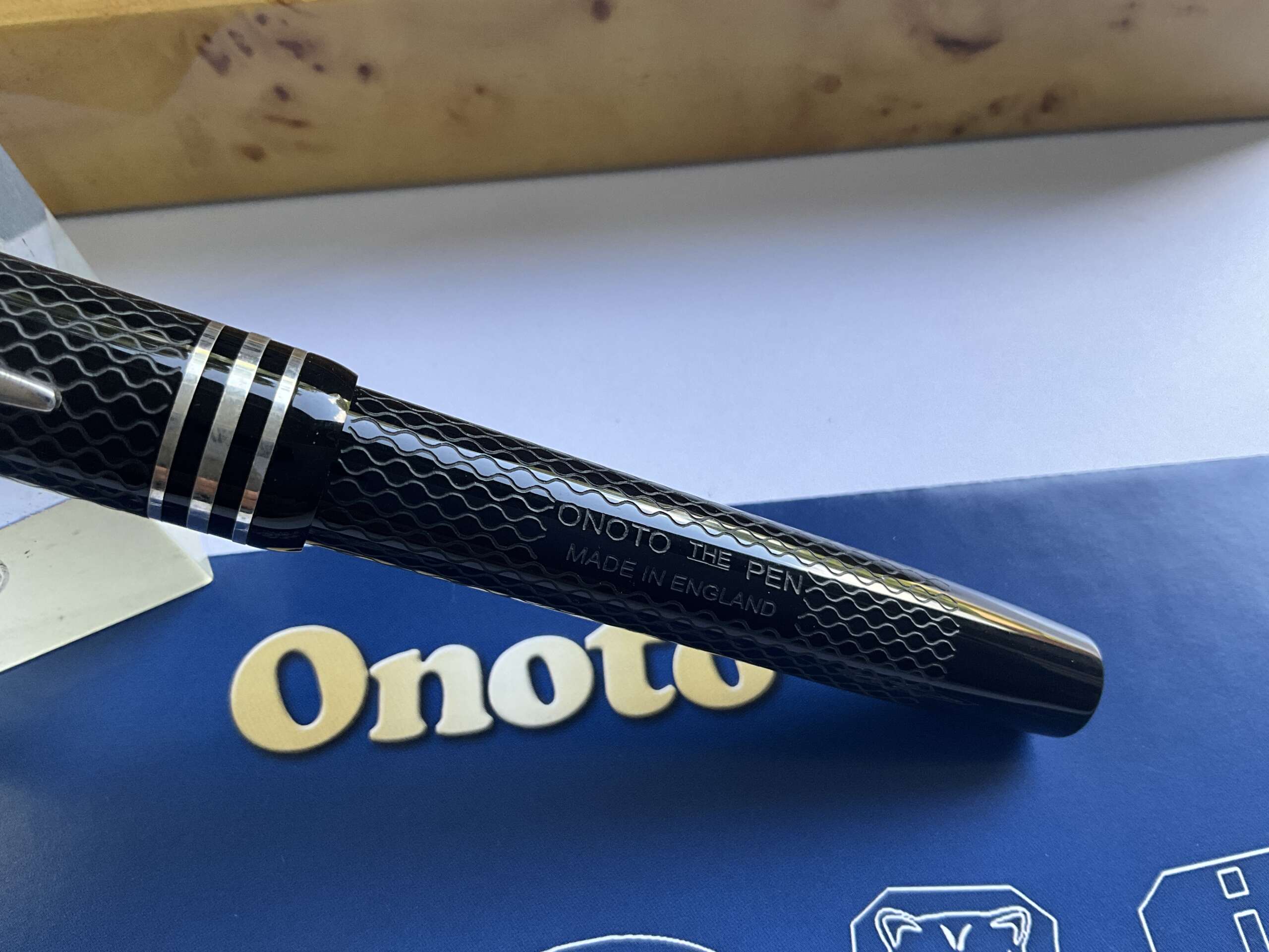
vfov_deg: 48.2
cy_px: 476
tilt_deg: -64.2
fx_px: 1063
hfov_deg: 61.7
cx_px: 634
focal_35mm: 29
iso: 64
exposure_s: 1/122
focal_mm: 3
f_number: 1.8
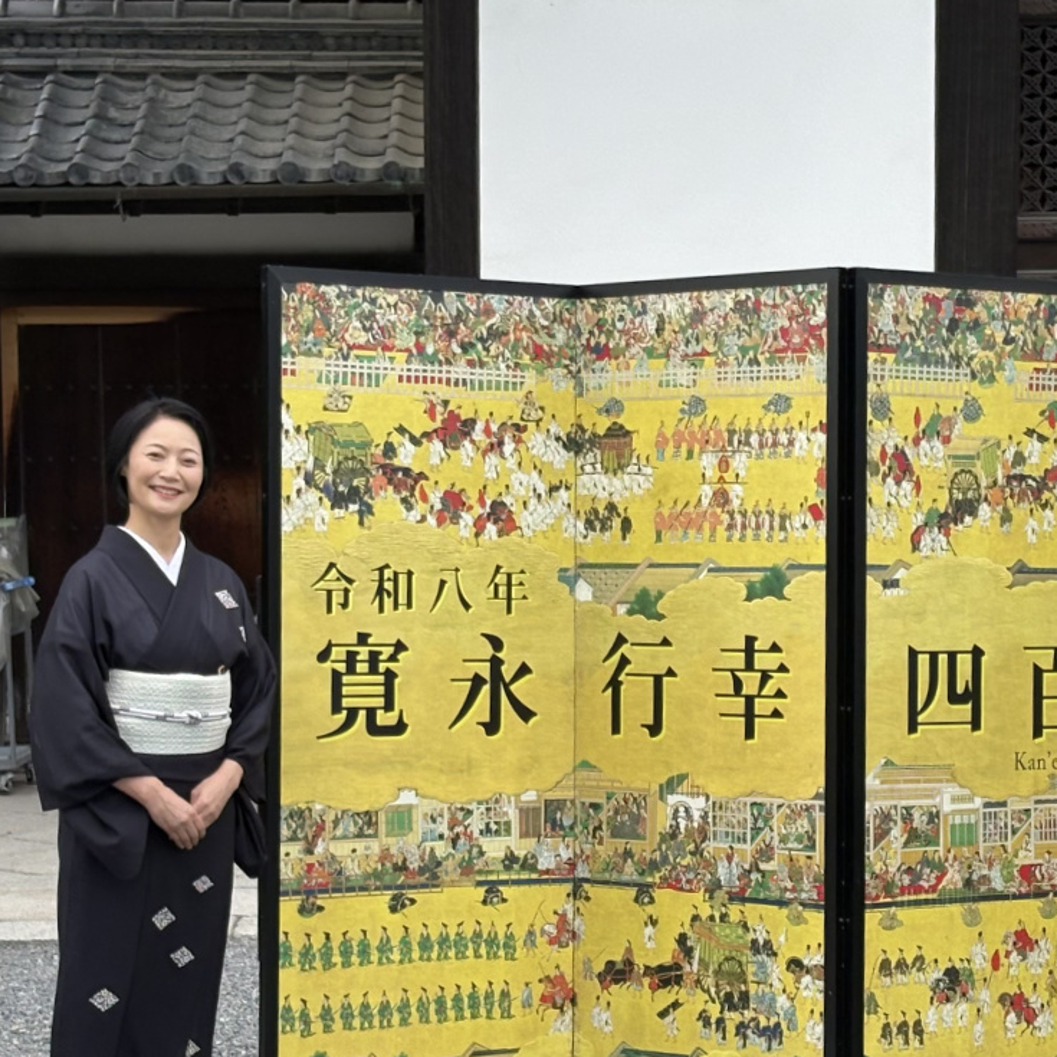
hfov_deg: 22.8
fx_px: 2591
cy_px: 641
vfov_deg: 23.0
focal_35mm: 75
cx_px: 815
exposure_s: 1/724
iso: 50
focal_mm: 6
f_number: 1.6
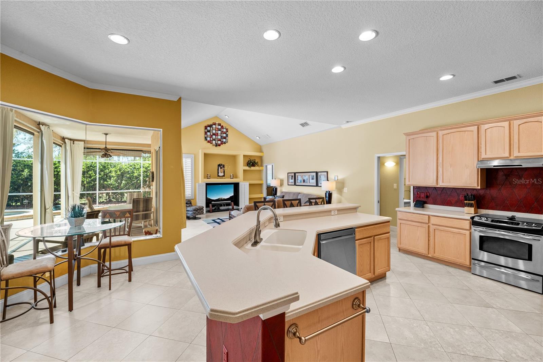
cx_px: 272
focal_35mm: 14
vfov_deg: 81.2
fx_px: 211
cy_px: 181
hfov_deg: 104.3
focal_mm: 14
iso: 500
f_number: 6.3
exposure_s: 1/15
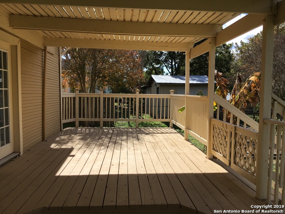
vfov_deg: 45.4
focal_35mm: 31
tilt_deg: -2.9
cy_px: 107
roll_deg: -0.8
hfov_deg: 58.4
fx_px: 255
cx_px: 142
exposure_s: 1/1164
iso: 25
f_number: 2.4
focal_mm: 3.3
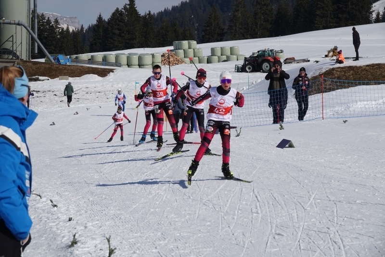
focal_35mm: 139
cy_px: 128
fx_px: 1487
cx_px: 192
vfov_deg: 9.9
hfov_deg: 14.8
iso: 100
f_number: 6.3
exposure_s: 1/1000
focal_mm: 51.14
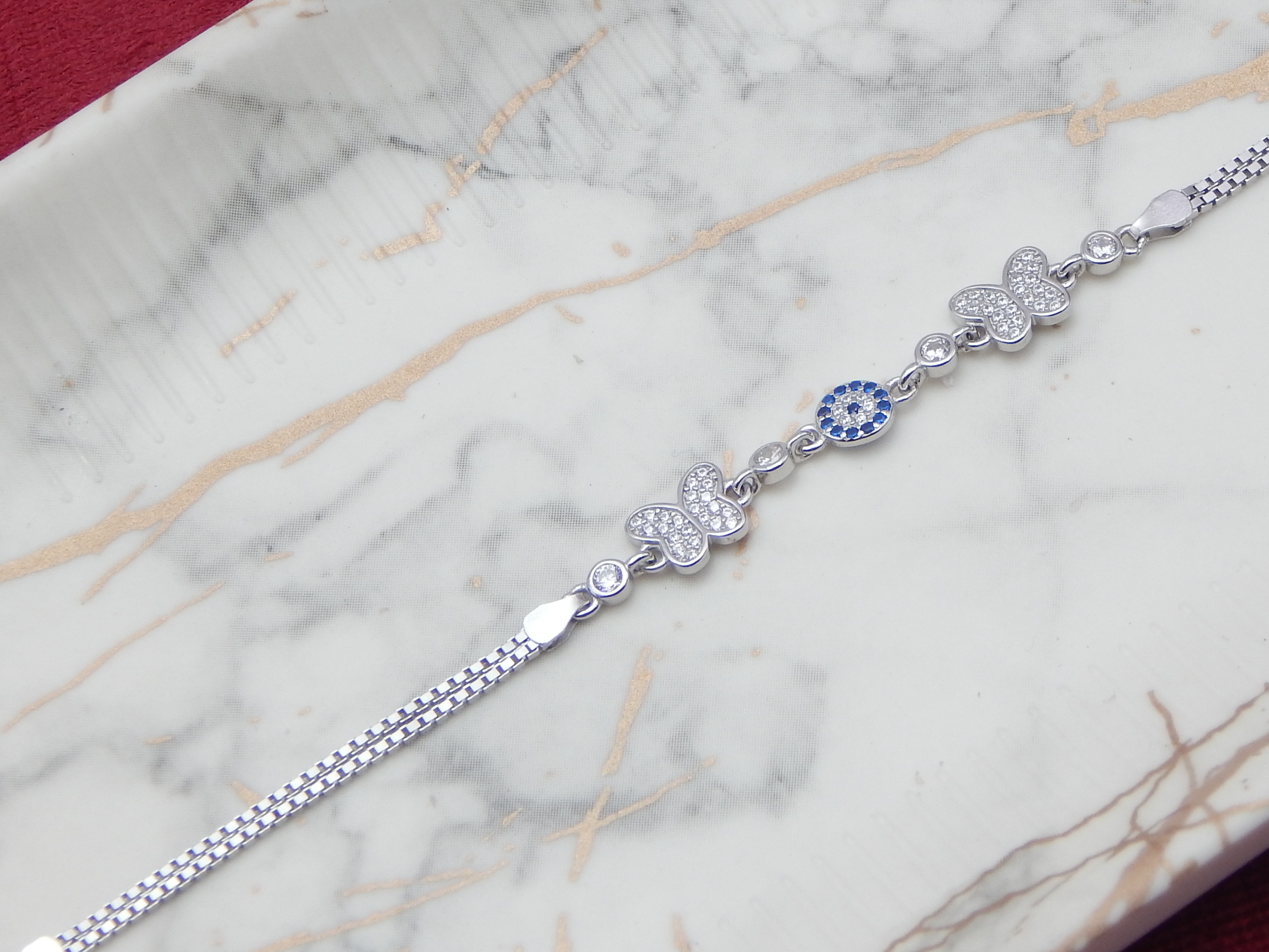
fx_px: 6745
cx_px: 827
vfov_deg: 8.1
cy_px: 288
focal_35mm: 184
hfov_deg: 10.7
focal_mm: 20.5
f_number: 4.6
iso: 125
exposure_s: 1/100
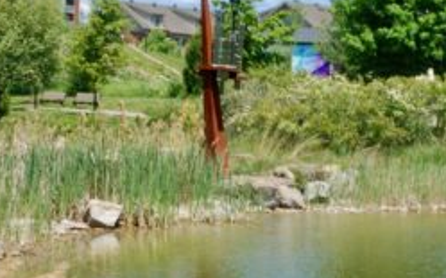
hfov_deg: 17.7
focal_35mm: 117
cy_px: 169
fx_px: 1421
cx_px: 367
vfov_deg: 11.2
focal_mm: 38
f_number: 20
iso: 100
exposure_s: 1/25
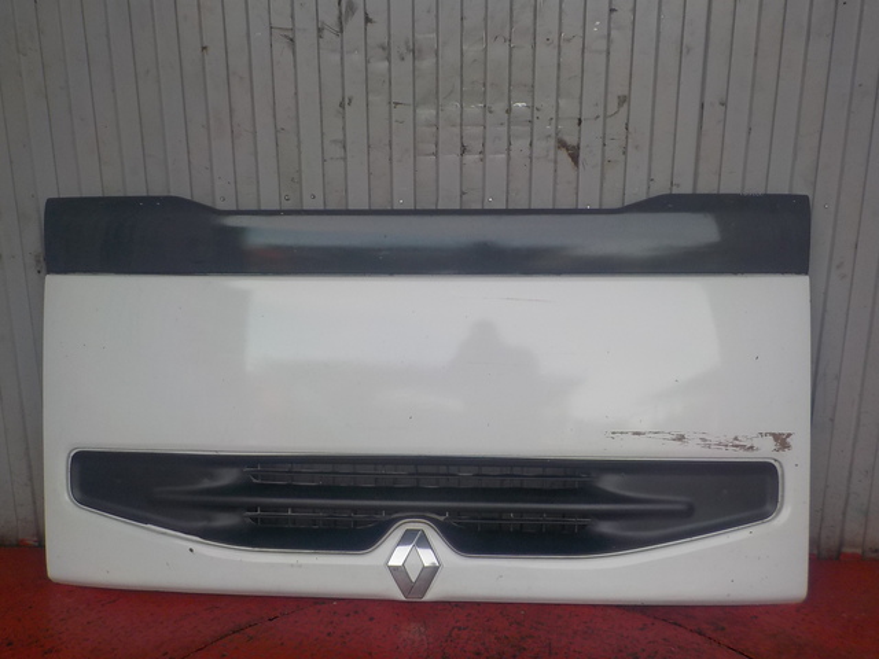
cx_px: 440
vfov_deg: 46.8
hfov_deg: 60.0
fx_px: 762
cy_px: 330
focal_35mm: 30
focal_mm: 4.1
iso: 125
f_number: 3.3
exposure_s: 1/100
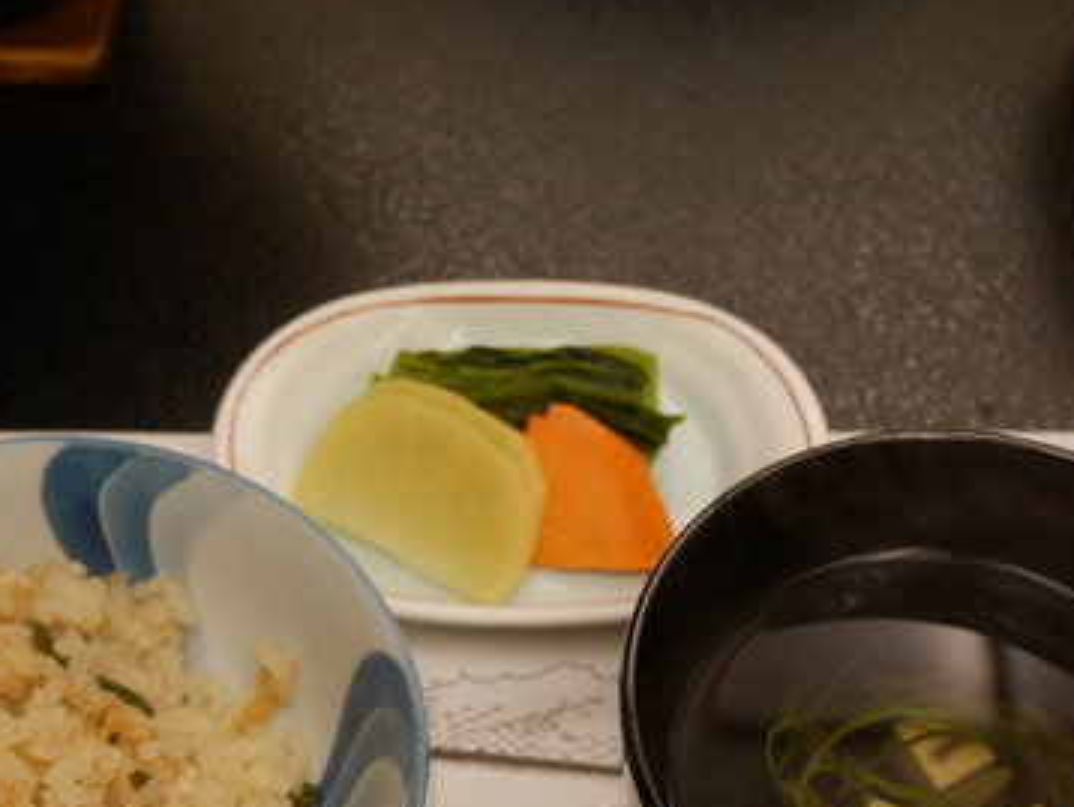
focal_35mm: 57
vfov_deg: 25.3
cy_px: 640
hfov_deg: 33.7
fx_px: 1770
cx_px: 483
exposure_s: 1/60
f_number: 4
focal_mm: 17
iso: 1000
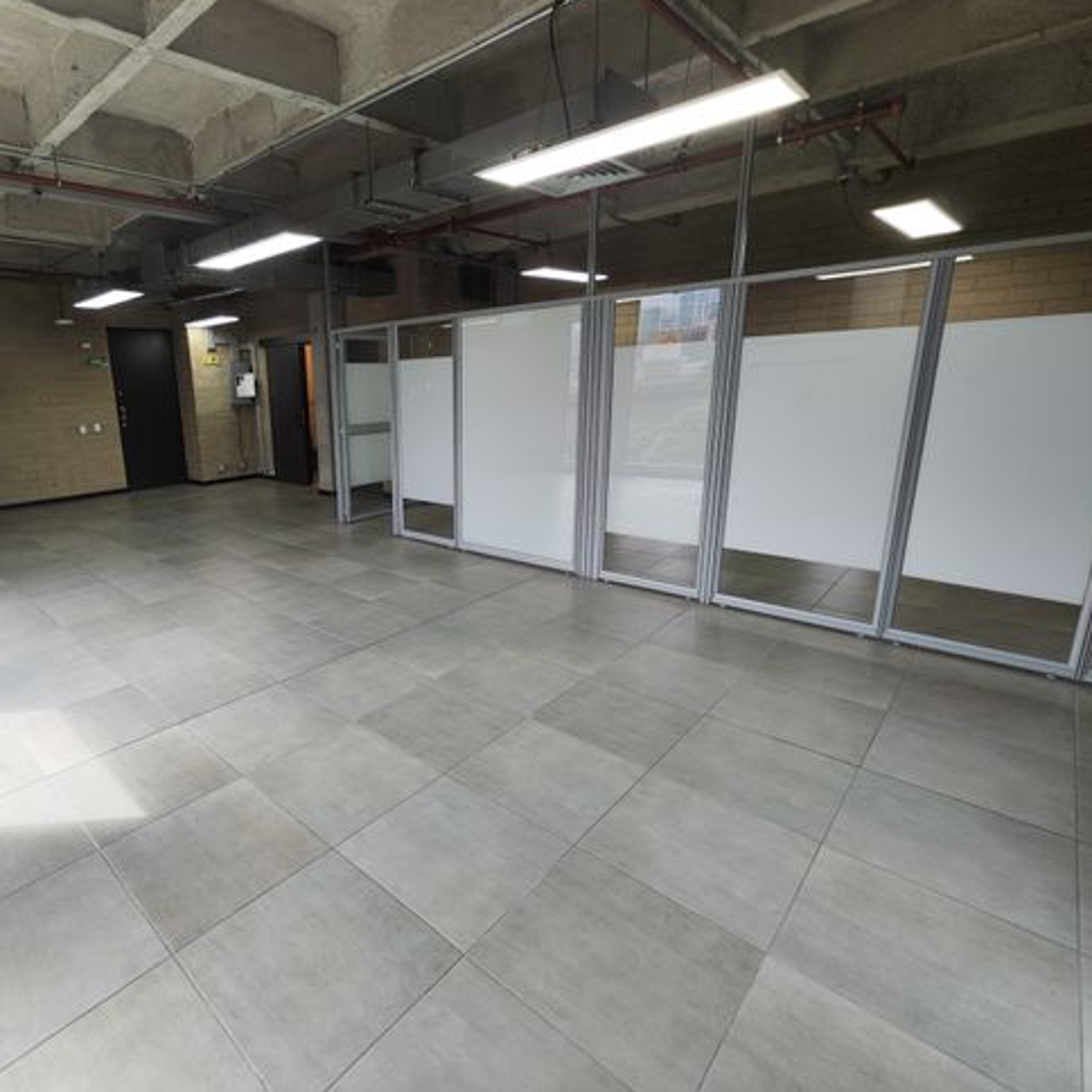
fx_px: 607
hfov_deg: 81.8
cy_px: 539
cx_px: 388
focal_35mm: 17
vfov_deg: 84.0
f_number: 2.2
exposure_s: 1/60
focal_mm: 2.16
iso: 72
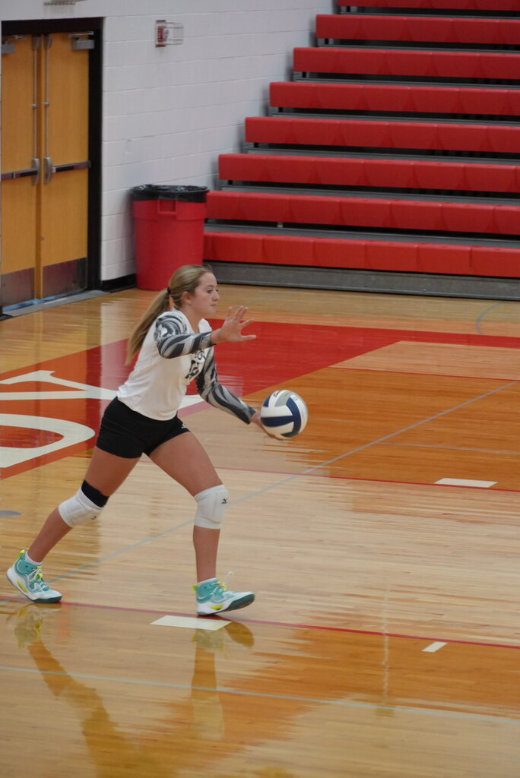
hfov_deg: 10.1
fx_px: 2953
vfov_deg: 15.0
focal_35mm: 136
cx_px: 260
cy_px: 389
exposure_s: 1/160
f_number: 5.6
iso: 2000
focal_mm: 91
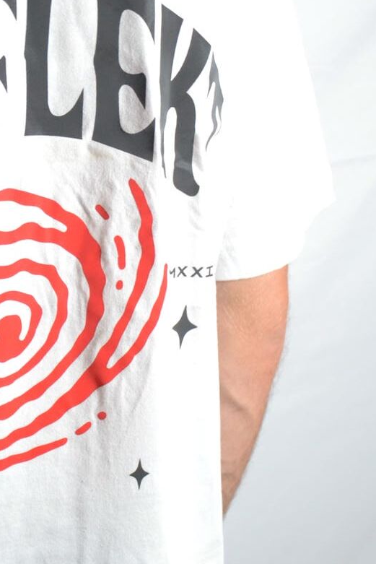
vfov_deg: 16.9
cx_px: -29
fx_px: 1895
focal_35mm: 121
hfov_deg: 11.2
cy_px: 265
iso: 800
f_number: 4.2
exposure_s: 1/13
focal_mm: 30
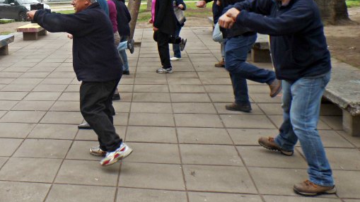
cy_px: 65
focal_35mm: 32
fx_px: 305
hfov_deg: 60.4
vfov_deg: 36.2
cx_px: 139
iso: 100
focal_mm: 4.1
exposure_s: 1/250
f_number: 3.5
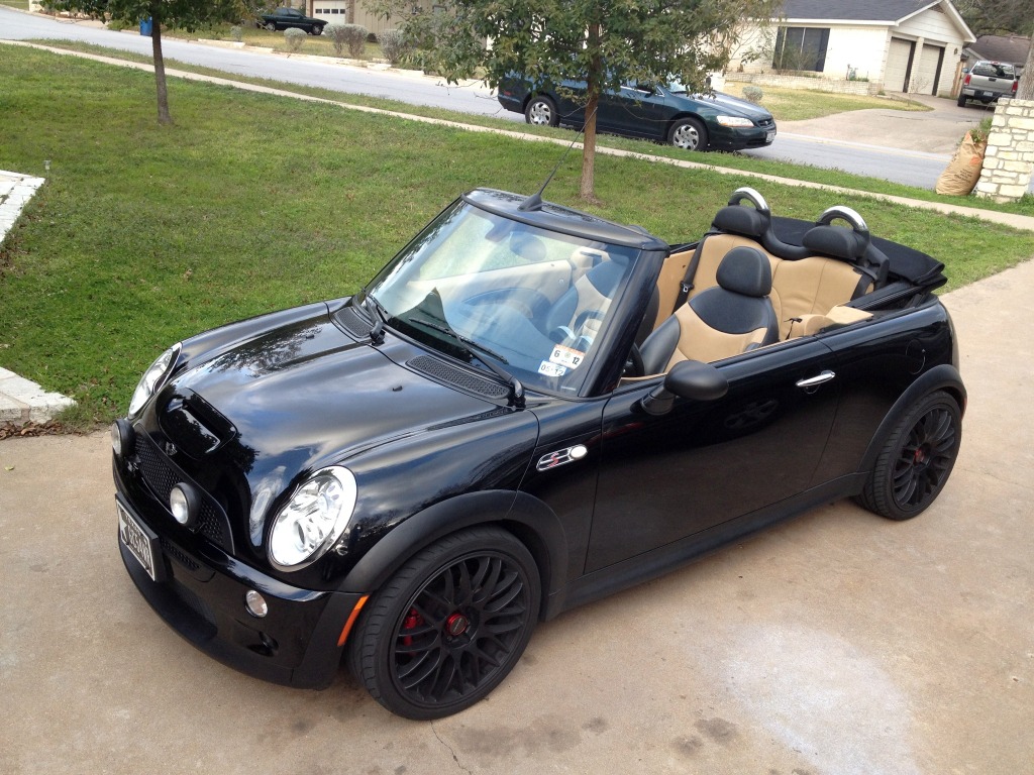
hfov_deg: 52.6
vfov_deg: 40.7
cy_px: 388
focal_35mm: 35
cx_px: 517
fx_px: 1045
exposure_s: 1/120
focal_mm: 4.3
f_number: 2.4
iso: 64
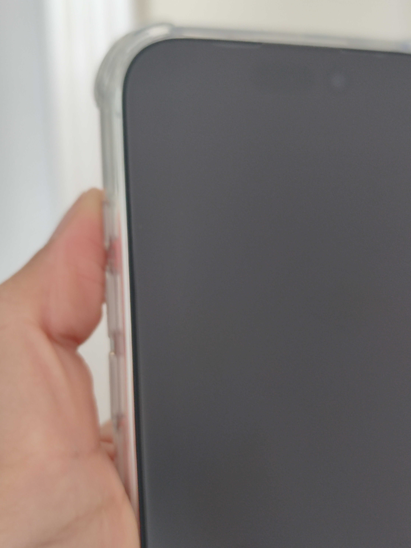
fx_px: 760
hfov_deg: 30.3
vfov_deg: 39.7
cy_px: 274
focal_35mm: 48
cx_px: 206
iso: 191
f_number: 1.69
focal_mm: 6.72
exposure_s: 1/60
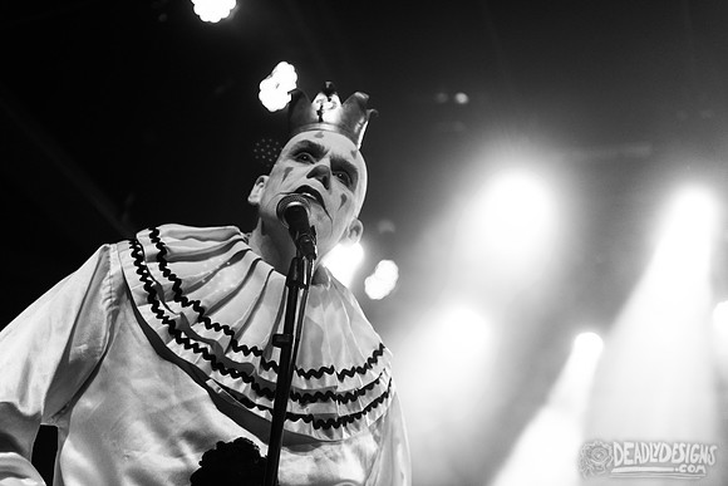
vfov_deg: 22.6
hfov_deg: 33.4
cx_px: 364
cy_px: 243
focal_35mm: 60
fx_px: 1214
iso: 2500
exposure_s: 1/200
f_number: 3.2
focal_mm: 60
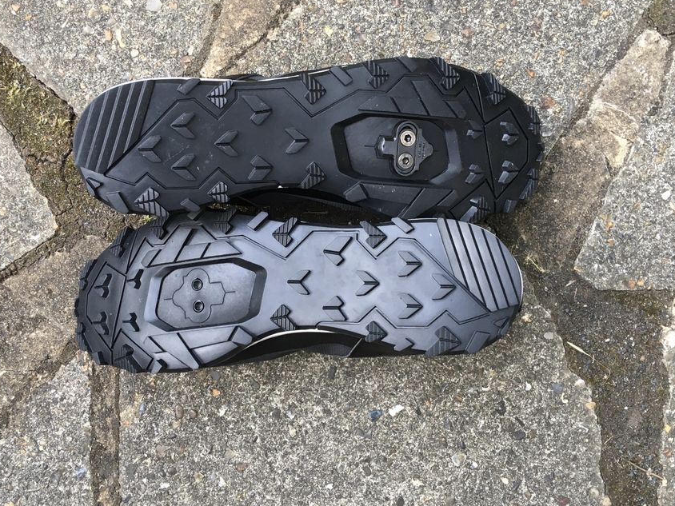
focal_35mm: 44
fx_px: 858
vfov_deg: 32.8
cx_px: 321
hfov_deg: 42.9
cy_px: 225
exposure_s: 1/33
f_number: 2.2
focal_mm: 4.15
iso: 32
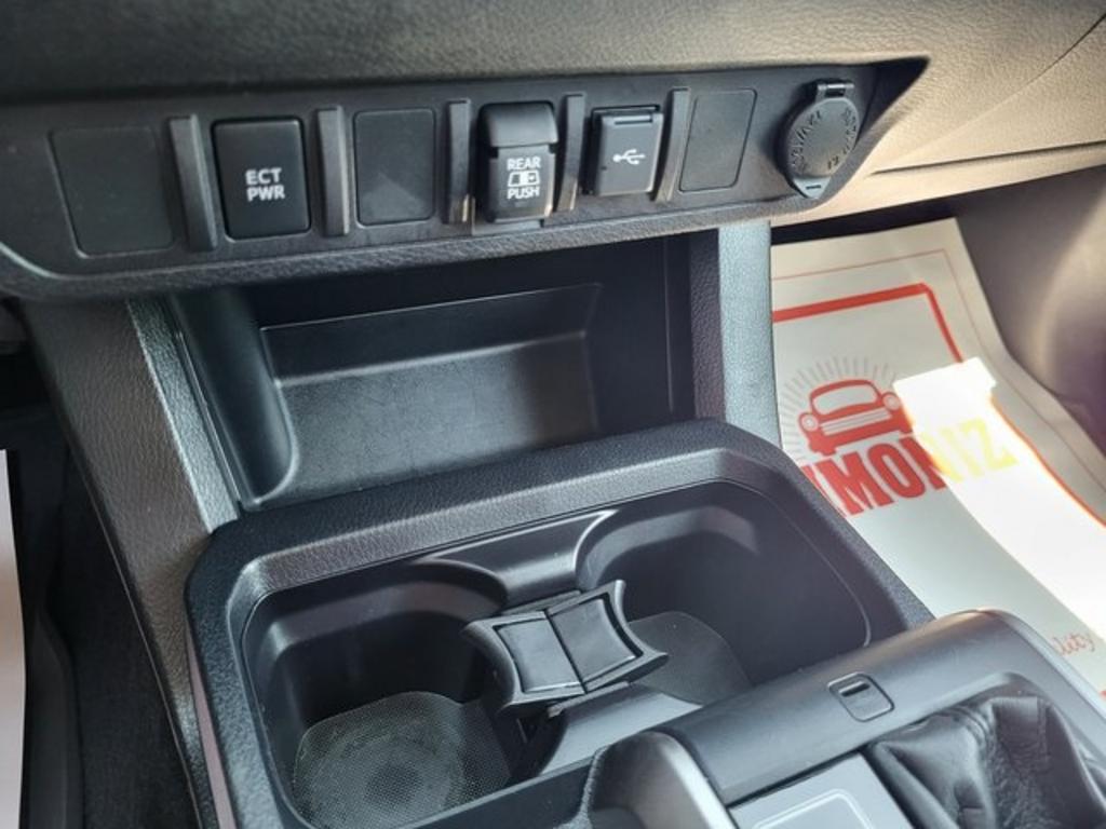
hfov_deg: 67.3
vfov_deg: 53.1
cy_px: 414
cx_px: 553
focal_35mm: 26
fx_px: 831
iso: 250
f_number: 1.8
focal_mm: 5.4
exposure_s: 1/120
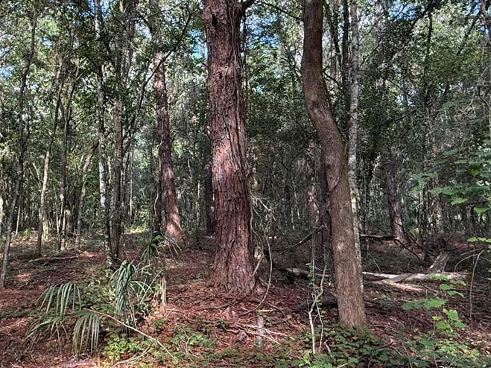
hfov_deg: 52.9
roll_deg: +0.3
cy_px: 135
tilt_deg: +9.1
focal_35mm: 34
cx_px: 161
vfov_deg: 41.4
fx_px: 482
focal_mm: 2.22
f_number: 2.2
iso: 100
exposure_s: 1/99
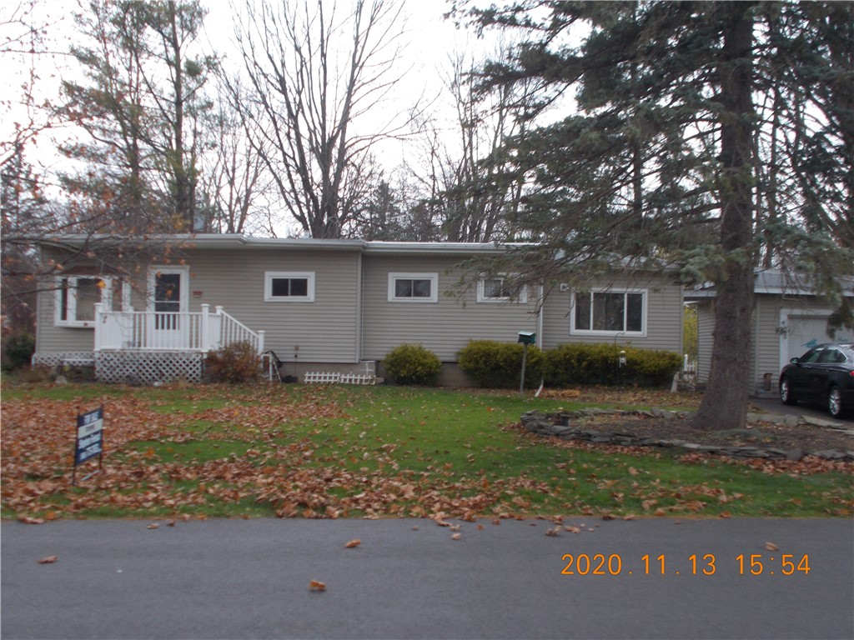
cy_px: 320
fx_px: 962
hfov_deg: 47.9
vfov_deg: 36.8
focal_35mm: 39
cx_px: 427
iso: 100
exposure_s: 1/30
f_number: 3.9
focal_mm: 6.9
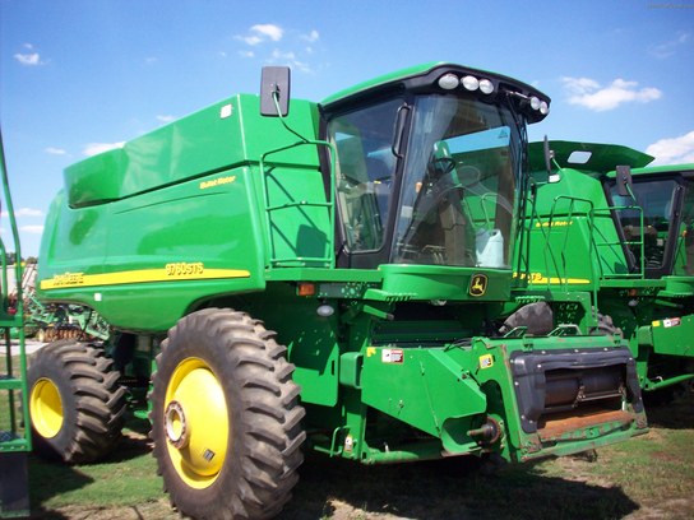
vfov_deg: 38.7
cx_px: 347
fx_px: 742
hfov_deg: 50.1
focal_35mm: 37
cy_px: 260
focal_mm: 6.2
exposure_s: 1/209
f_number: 5.6
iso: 80
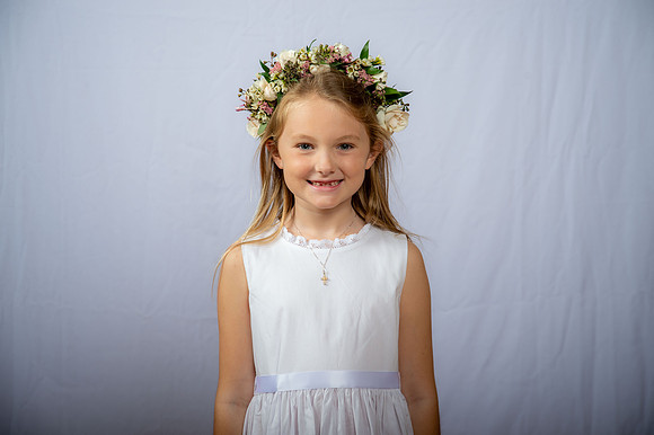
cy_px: 218
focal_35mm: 78
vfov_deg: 17.5
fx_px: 1416
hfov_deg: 26.0
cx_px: 327
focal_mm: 78
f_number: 6.3
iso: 250
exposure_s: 1/200
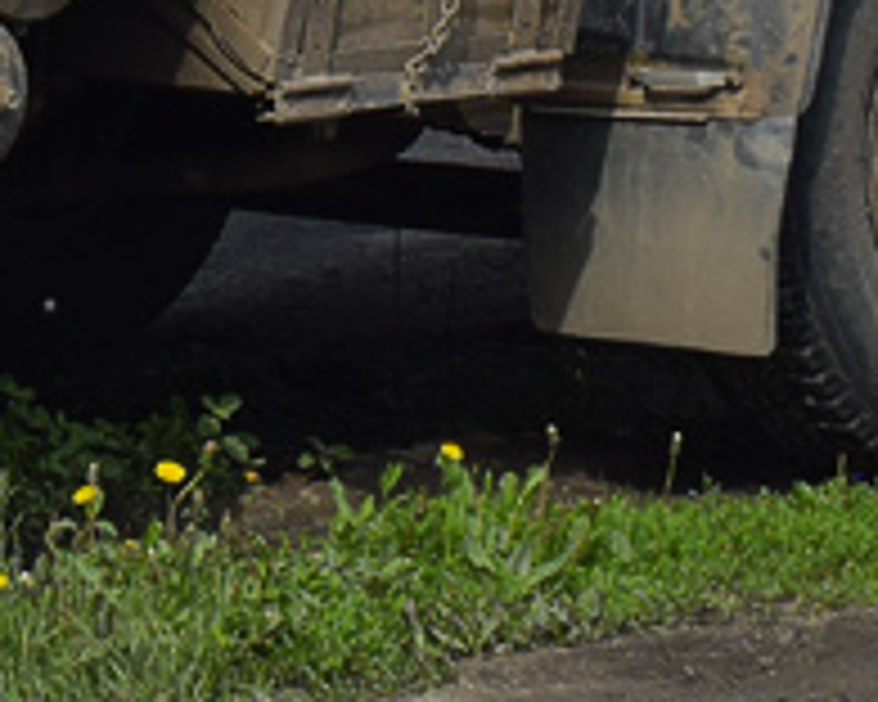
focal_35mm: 242
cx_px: -765
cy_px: -783
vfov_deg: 6.2
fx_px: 6288
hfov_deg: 7.7
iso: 100
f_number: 5.6
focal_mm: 28
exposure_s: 1/640
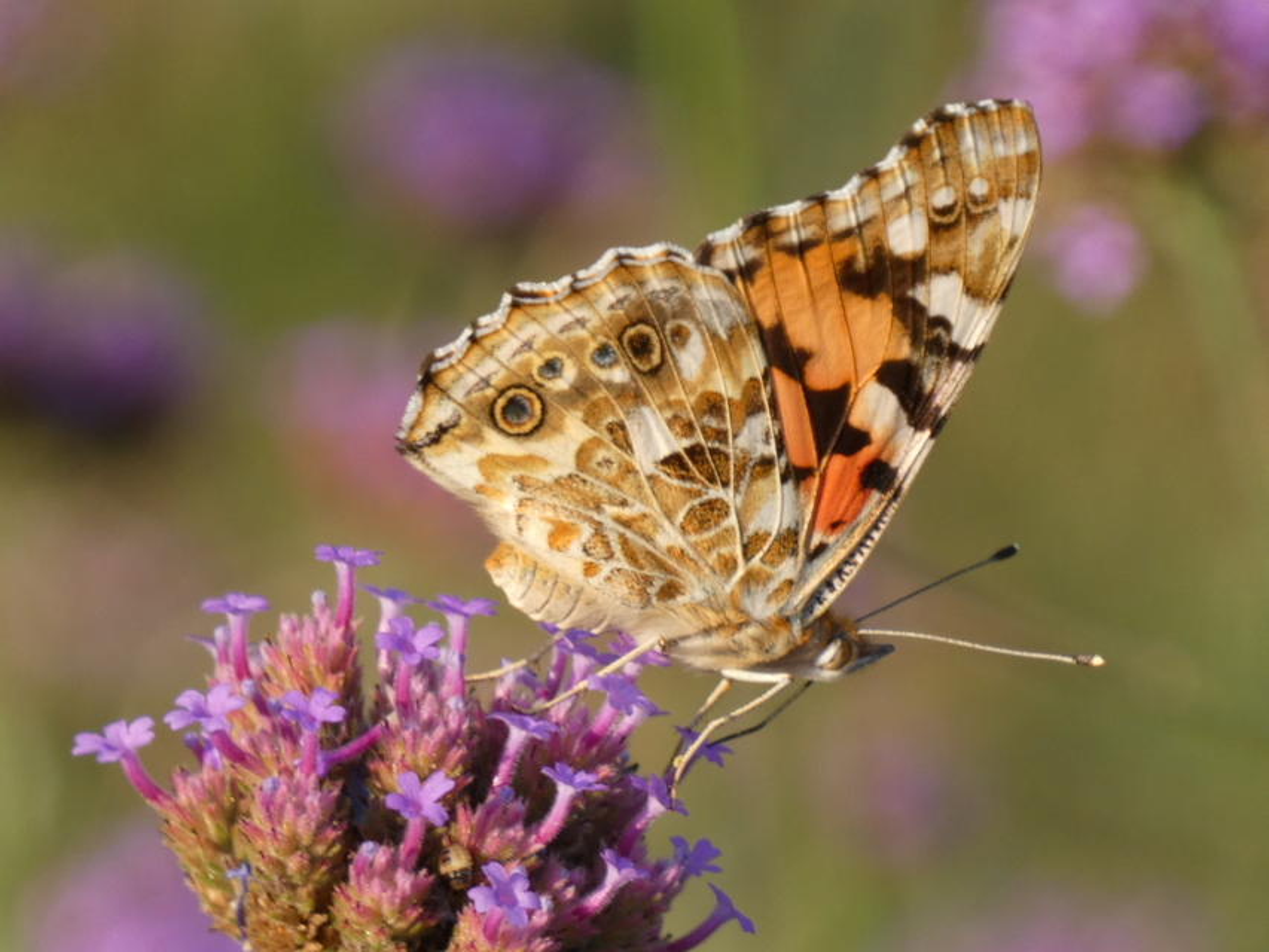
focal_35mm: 717
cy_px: 476
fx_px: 26288
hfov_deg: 2.8
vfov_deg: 2.1
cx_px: 634
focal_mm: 128.4
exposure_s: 1/100
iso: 125
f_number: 5.6
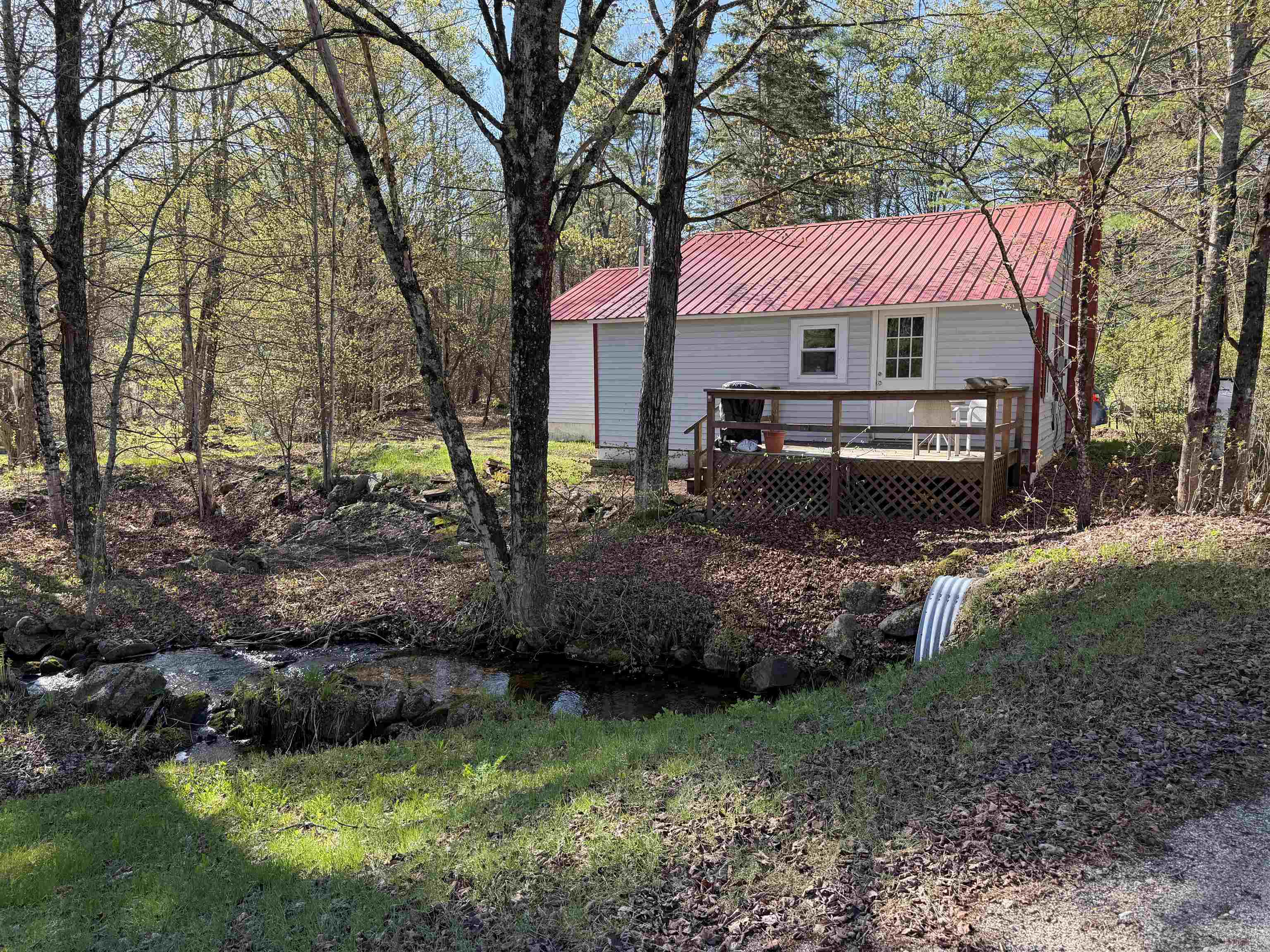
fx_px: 881
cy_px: 476
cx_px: 635
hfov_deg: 71.6
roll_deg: +1.1
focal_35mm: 24
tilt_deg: -11.3
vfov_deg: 56.8
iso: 80
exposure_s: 1/589
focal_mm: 6.76
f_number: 1.78
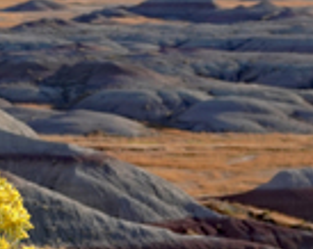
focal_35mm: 269
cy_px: 124
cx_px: -199
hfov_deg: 7.1
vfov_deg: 5.7
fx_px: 2487
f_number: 3.5
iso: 64
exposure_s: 1/400
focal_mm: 25.61
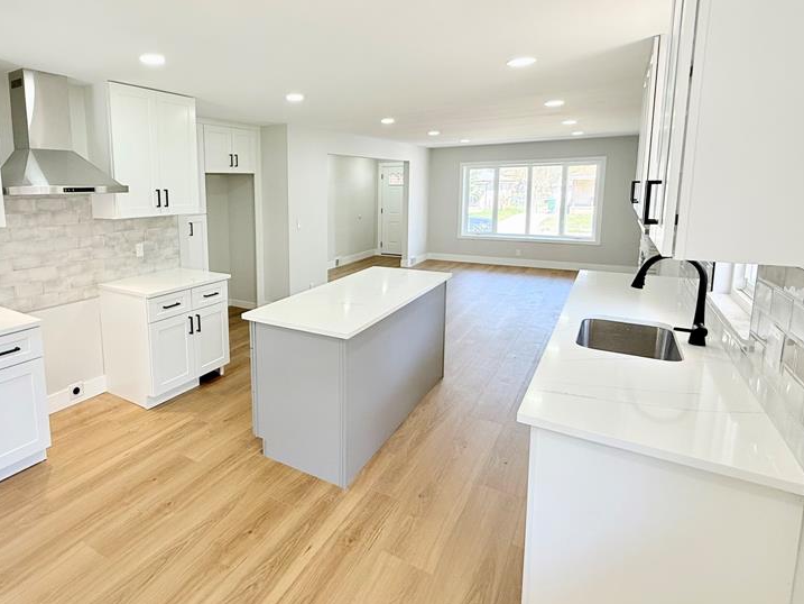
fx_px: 465
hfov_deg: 79.6
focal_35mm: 20
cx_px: 283
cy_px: 250
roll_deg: +1.0
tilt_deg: -8.0
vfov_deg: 65.5
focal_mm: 2.22
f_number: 2.2
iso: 100
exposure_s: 1/120
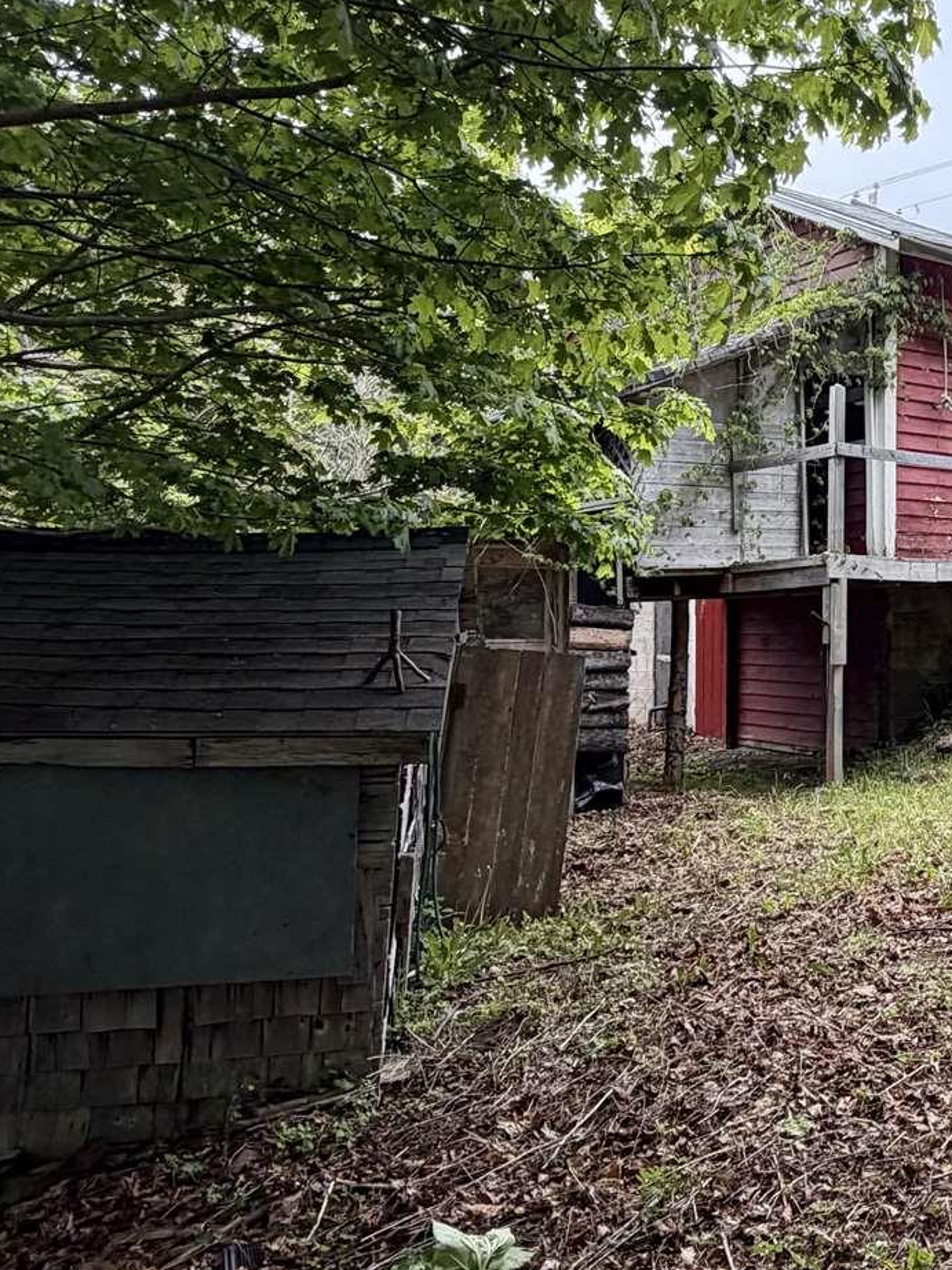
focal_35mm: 35
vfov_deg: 52.6
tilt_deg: +2.4
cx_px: 918
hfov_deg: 37.1
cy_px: 583
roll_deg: +0.3
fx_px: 1284
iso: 40
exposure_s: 1/540
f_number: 2.2
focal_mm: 2.22
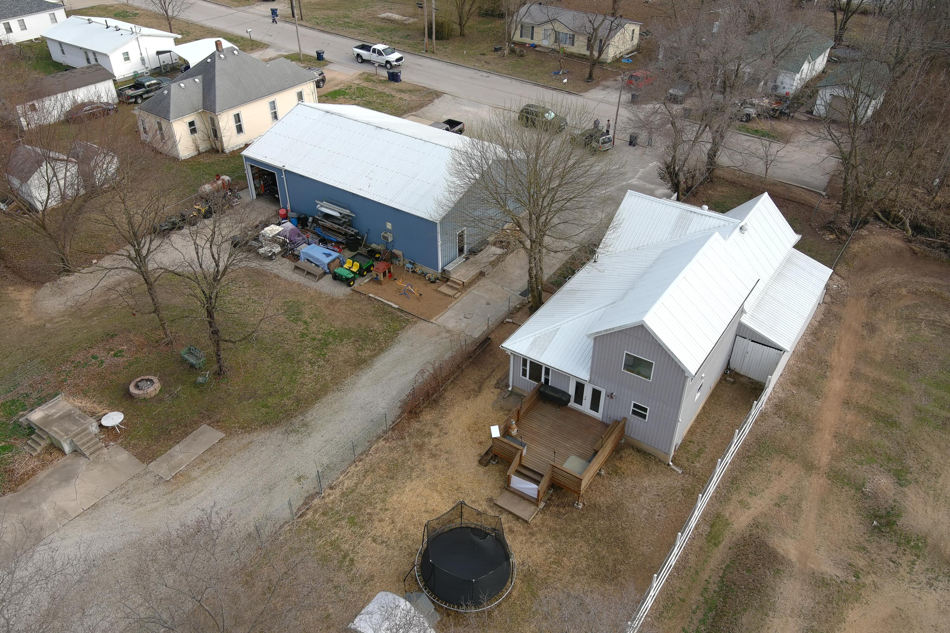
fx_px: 765
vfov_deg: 45.0
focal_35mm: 29
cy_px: 316
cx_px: 475
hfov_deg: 63.7
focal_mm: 10.57
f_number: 2.8
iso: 100
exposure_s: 1/500
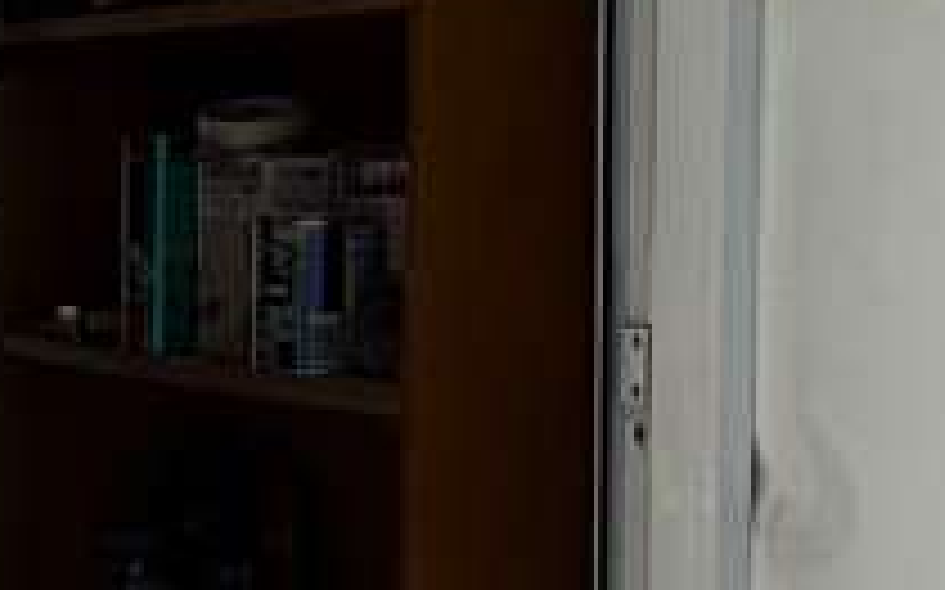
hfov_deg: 19.6
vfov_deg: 12.2
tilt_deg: -6.1
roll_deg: +0.3
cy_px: 534
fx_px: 2728
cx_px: 356
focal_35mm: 106
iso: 50
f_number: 2.2
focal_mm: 2.22
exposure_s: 1/6173
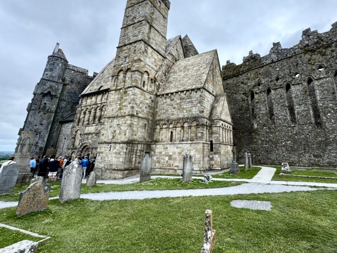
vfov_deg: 70.6
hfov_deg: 86.9
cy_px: 97
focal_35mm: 18
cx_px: 199
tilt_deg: +18.6
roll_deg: -1.0
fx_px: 175
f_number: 2.2
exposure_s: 1/610
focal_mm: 2.22
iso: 40
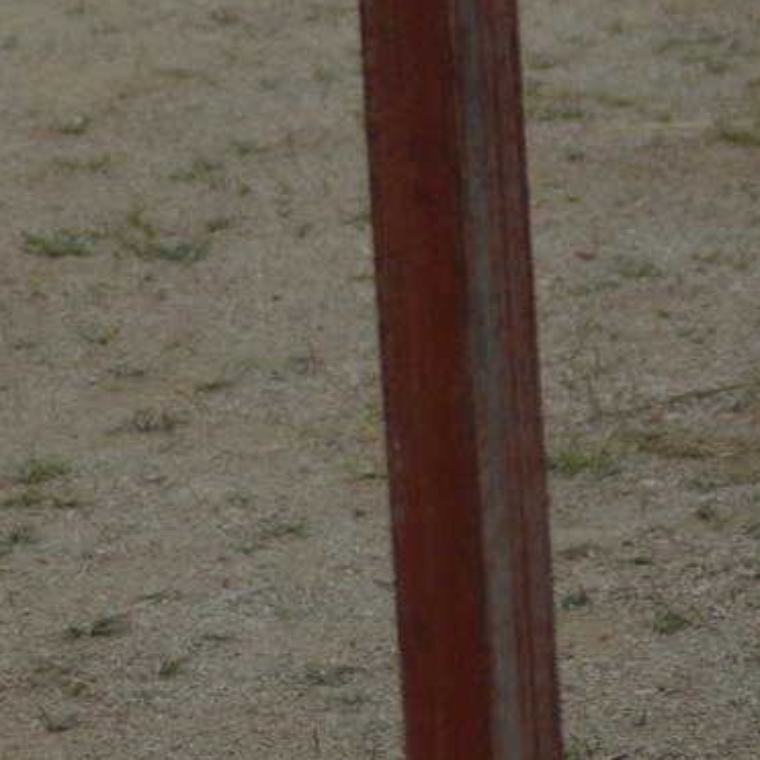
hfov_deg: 4.1
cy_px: -690
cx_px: -212
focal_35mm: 422
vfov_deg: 4.1
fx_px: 10482
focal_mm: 60
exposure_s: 1/1000
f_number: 5
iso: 640
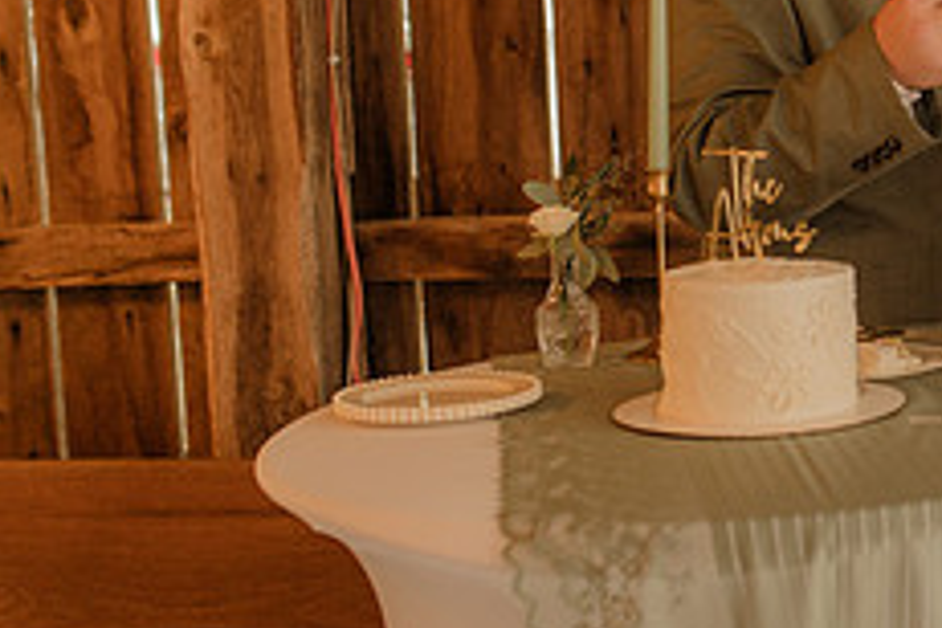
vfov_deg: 15.4
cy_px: 135
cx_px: 1146
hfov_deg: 21.4
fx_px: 2302
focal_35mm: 88
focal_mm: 35
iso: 640
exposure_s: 1/200
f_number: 2.5
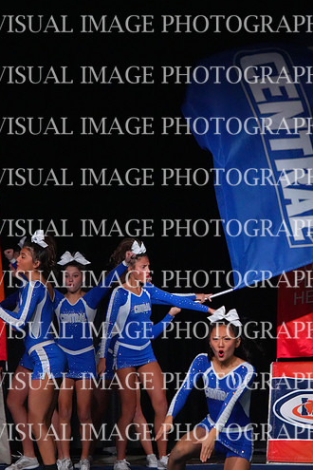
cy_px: 254
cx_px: 155
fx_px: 4356
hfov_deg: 4.1
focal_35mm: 334
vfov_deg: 6.2
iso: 16000
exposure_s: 1/1250
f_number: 5.6
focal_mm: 285
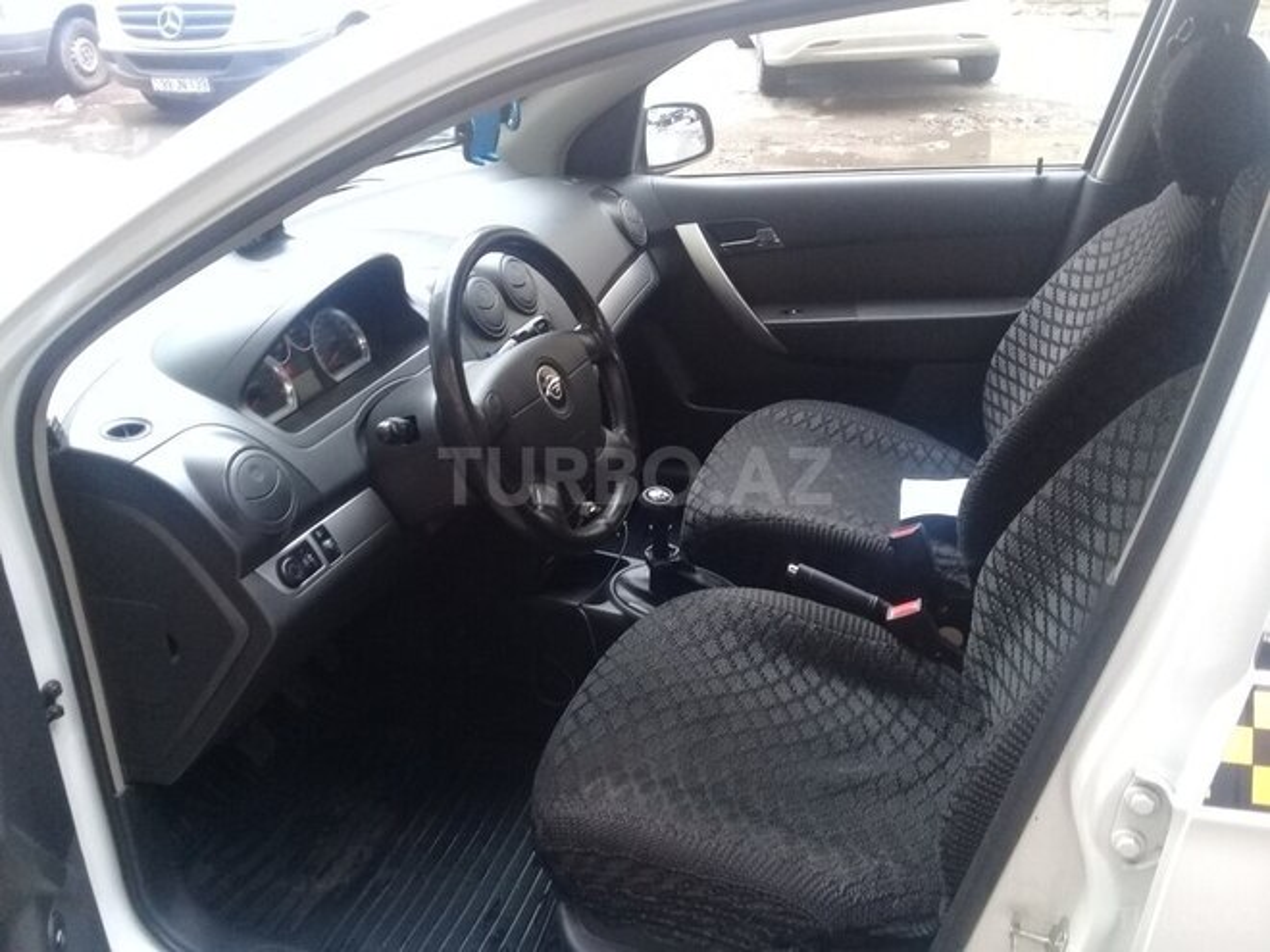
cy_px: 476
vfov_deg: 45.4
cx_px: 635
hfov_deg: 58.4
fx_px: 1137
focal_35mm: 31
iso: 160
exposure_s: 1/33
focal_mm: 3.3
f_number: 2.2
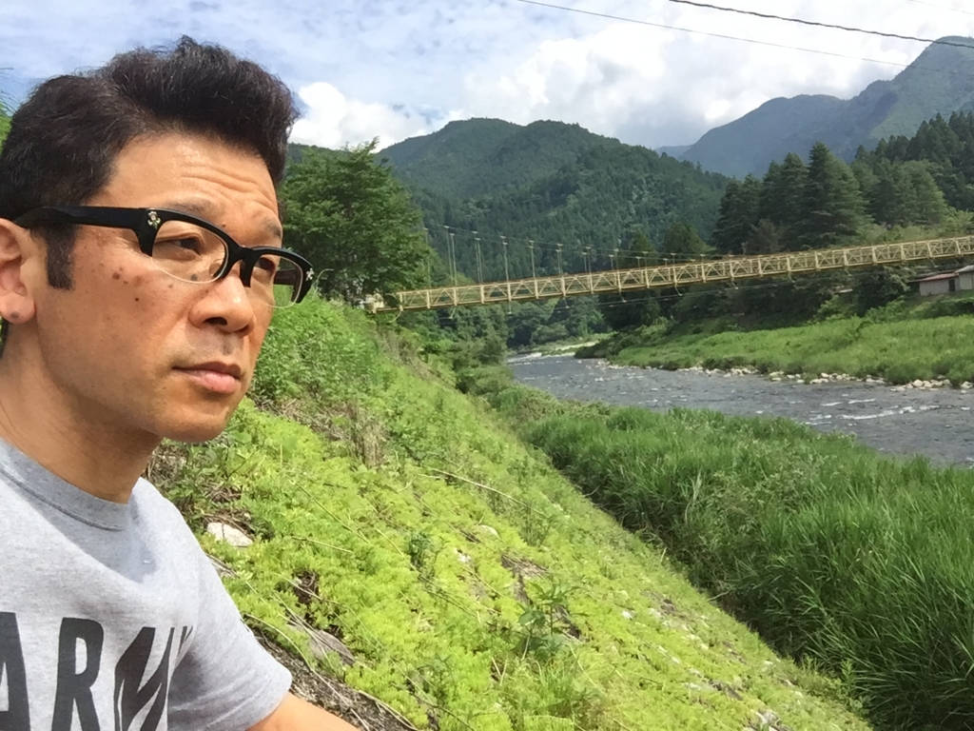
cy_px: 366
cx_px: 487
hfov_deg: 58.4
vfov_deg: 45.4
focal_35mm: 31
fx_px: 872
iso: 32
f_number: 2.2
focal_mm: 2.65
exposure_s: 1/1107
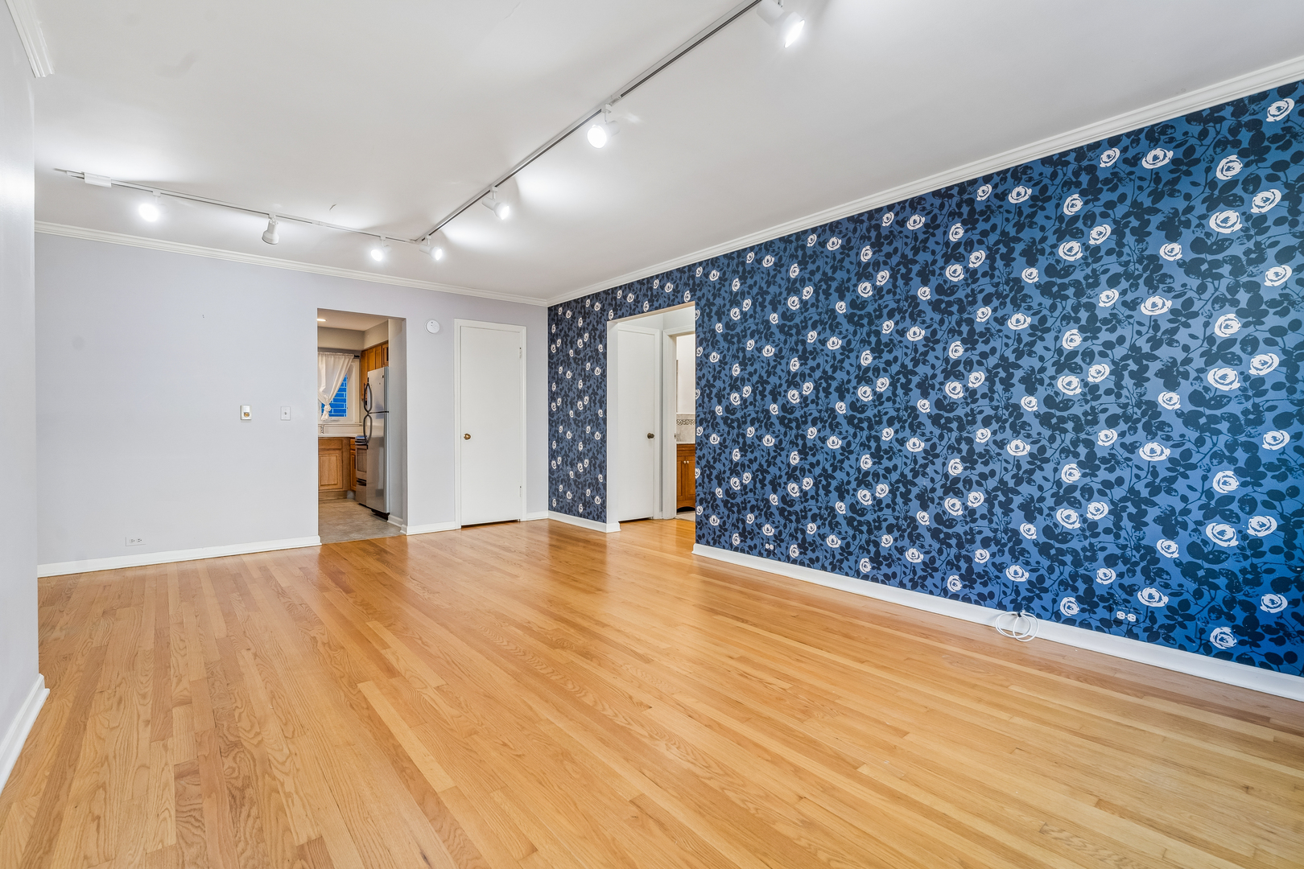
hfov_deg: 96.7
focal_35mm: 16
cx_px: 652
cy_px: 434
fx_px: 580
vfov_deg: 73.7
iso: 400
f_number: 8
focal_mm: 16
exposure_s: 1/20
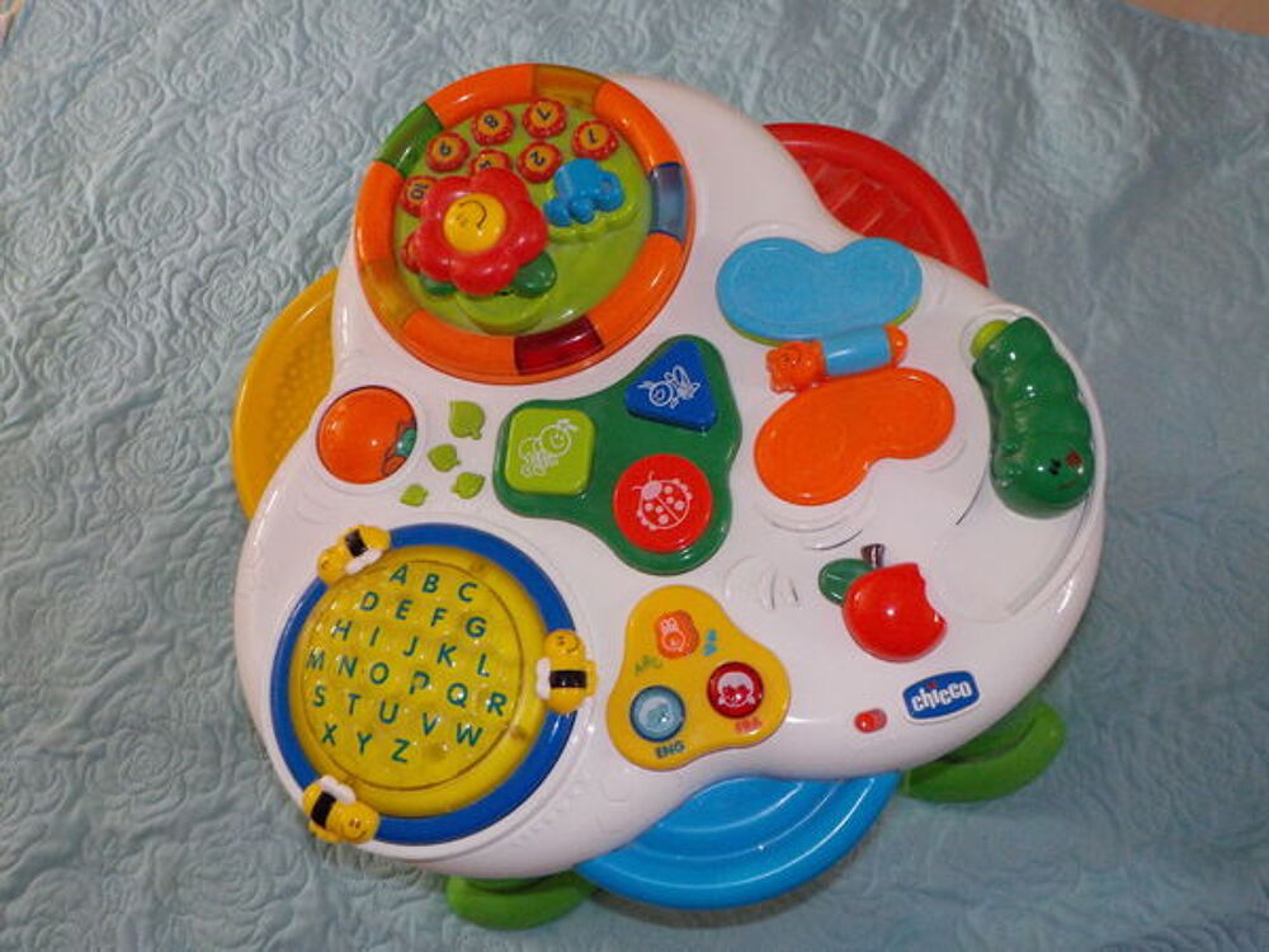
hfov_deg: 60.0
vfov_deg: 46.8
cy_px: 476
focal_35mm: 30
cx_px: 634
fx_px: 1100
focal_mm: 4.1
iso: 500
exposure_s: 1/15
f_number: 3.3
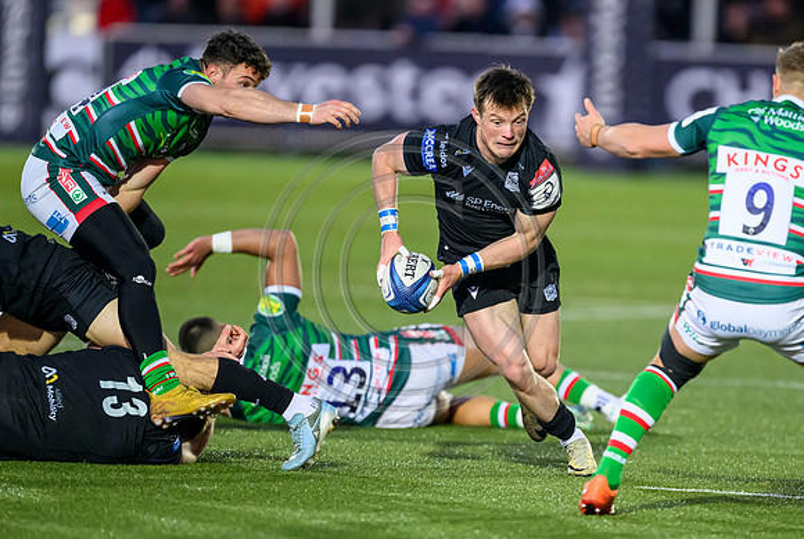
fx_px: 11592
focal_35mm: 518
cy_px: 348
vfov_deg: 2.7
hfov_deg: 4.0
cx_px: 501
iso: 6400
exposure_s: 1/1600
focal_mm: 400
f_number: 2.8
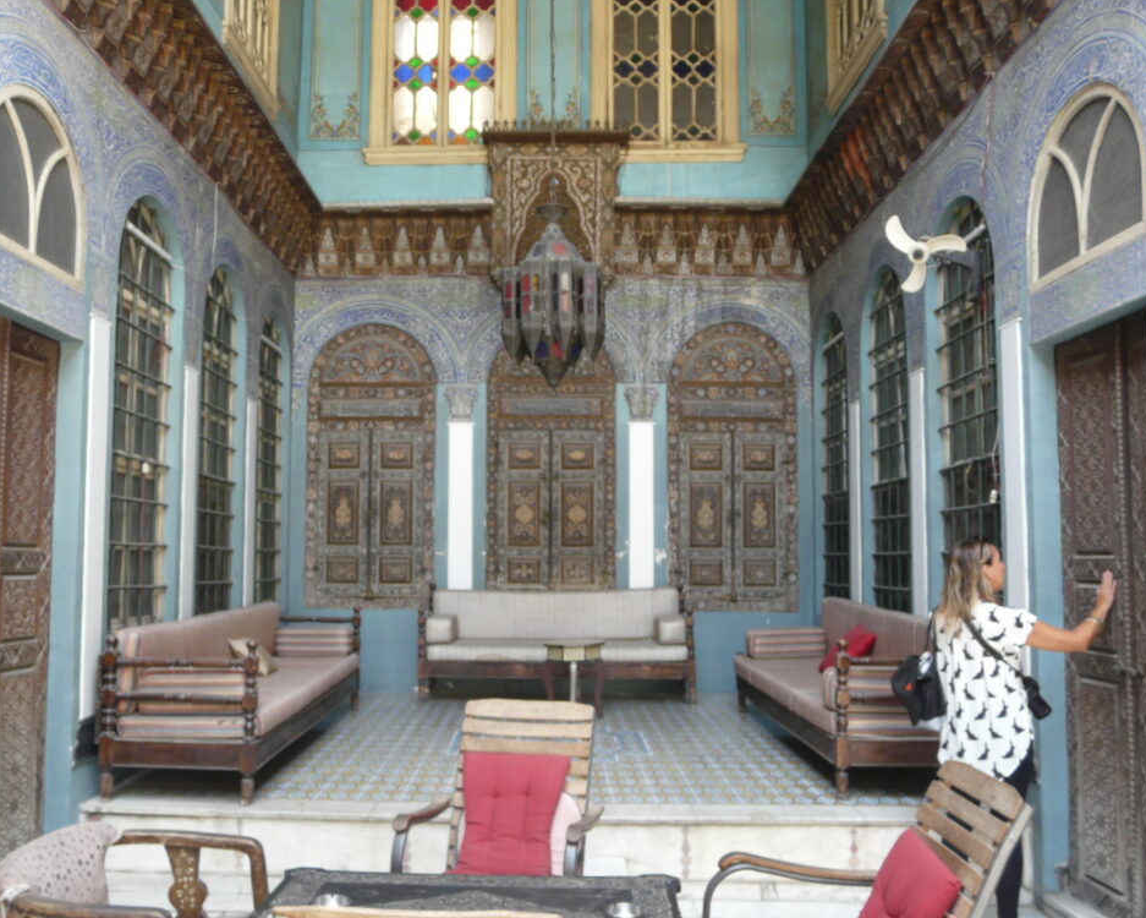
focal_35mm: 32
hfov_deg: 55.6
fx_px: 1086
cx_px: 526
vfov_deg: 45.8
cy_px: 468
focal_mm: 4.9
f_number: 2.8
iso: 100
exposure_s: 1/30
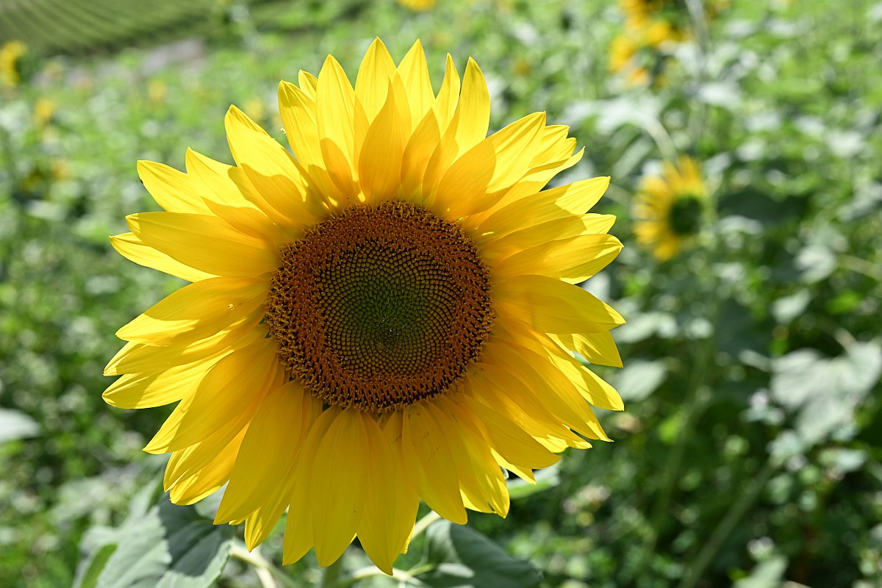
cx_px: 441
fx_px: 1225
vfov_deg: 27.0
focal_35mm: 50
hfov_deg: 39.6
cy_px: 294
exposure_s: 1/320
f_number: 6.3
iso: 100
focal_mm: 50
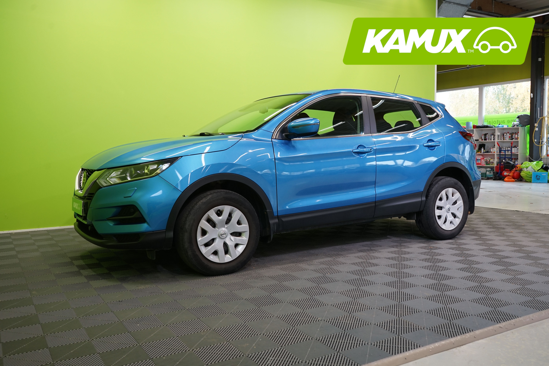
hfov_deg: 60.3
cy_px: 183
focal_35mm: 31
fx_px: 473
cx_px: 274
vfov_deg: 42.3
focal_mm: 31
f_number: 6.3
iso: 640
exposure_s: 1/30
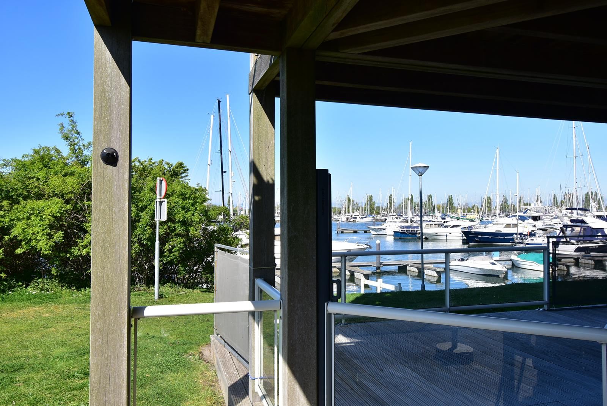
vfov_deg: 48.0
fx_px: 456
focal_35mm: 27
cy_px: 203
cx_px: 304
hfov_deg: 67.3
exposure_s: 1/200
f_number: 7.1
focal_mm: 18
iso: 100
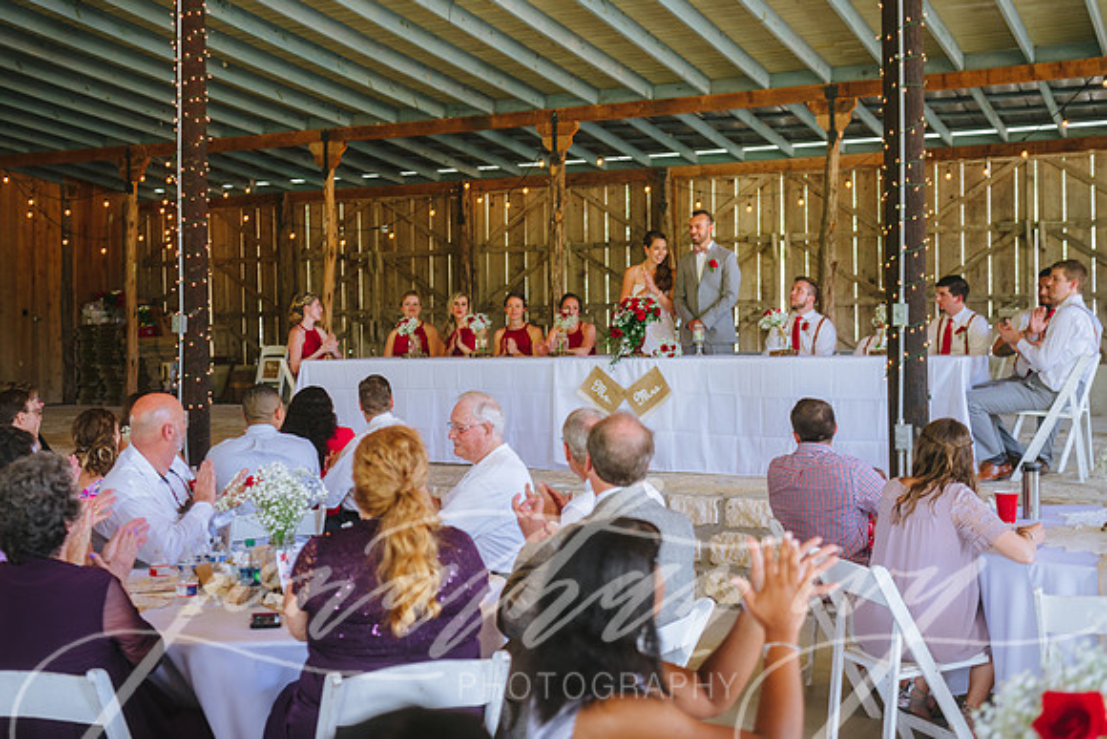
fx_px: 1466
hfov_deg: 41.3
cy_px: 339
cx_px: 508
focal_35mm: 48
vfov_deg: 28.3
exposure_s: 1/100
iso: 250
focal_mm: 44
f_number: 2.8
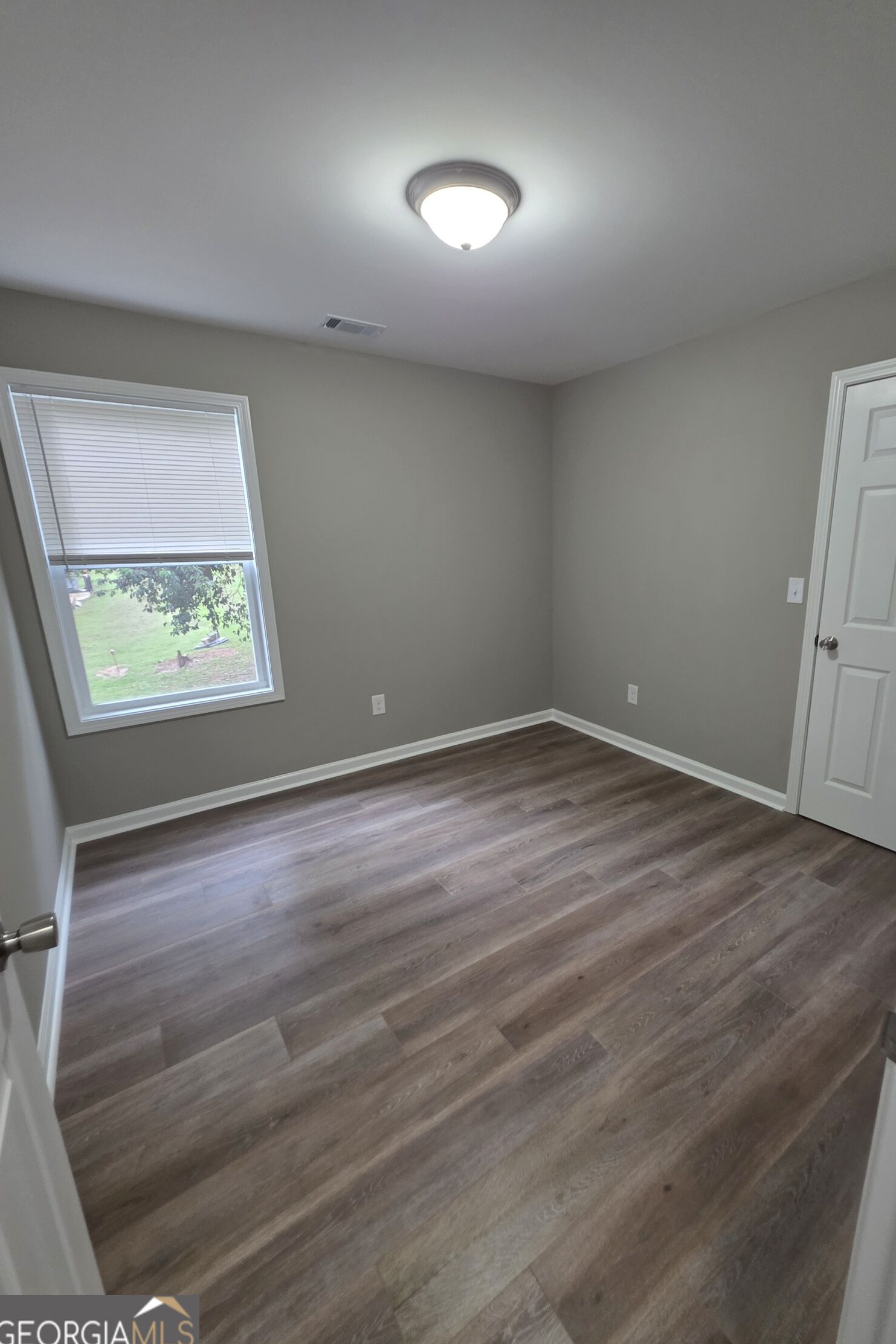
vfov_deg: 104.3
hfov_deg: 80.7
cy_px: 669
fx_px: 523
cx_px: 513
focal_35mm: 14
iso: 200
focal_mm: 2.2
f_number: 1.9
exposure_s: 1/60
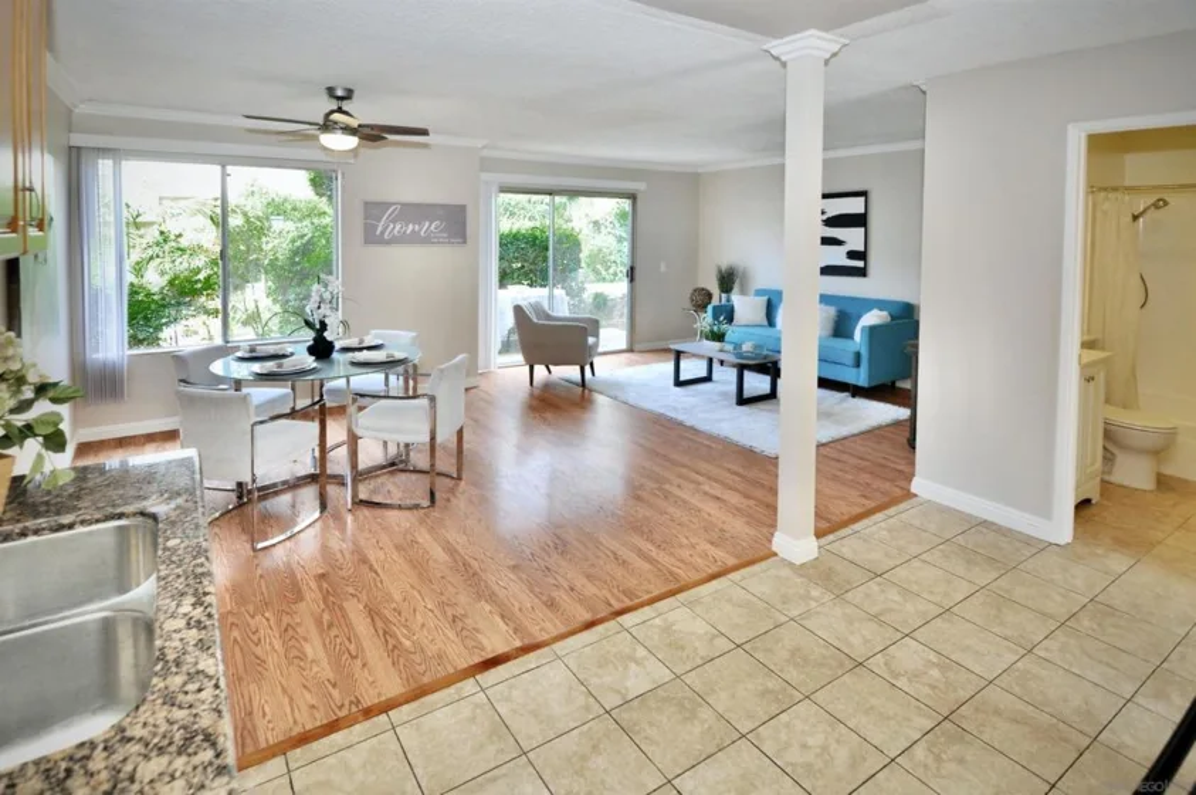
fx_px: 548
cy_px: 398
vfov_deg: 71.9
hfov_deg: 95.0
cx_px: 598
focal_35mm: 16
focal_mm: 11
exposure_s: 1/60
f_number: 4
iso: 400
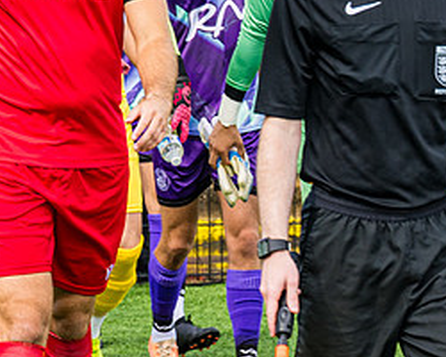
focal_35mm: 340
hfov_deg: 5.7
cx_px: -99
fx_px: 4488
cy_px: 14
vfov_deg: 4.5
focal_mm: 83
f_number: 5
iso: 200
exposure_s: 1/640
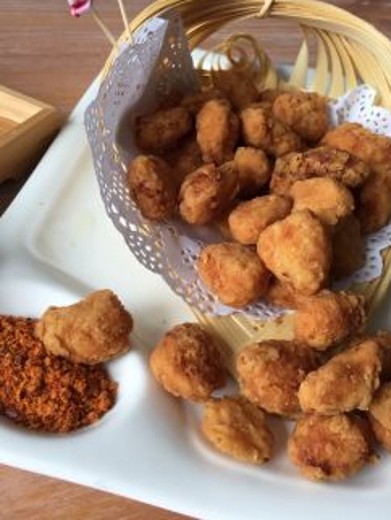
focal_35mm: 36
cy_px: 237
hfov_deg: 39.7
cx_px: 217
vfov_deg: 51.3
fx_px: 541
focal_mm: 4.15
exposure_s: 1/33
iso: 40
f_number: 2.2
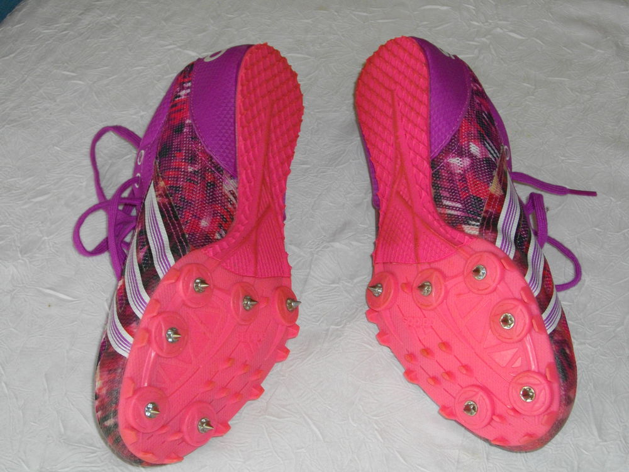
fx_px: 1127
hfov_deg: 31.2
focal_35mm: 62
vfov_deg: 23.7
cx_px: 314
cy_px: 236
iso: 200
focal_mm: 11
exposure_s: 1/80
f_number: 4.1
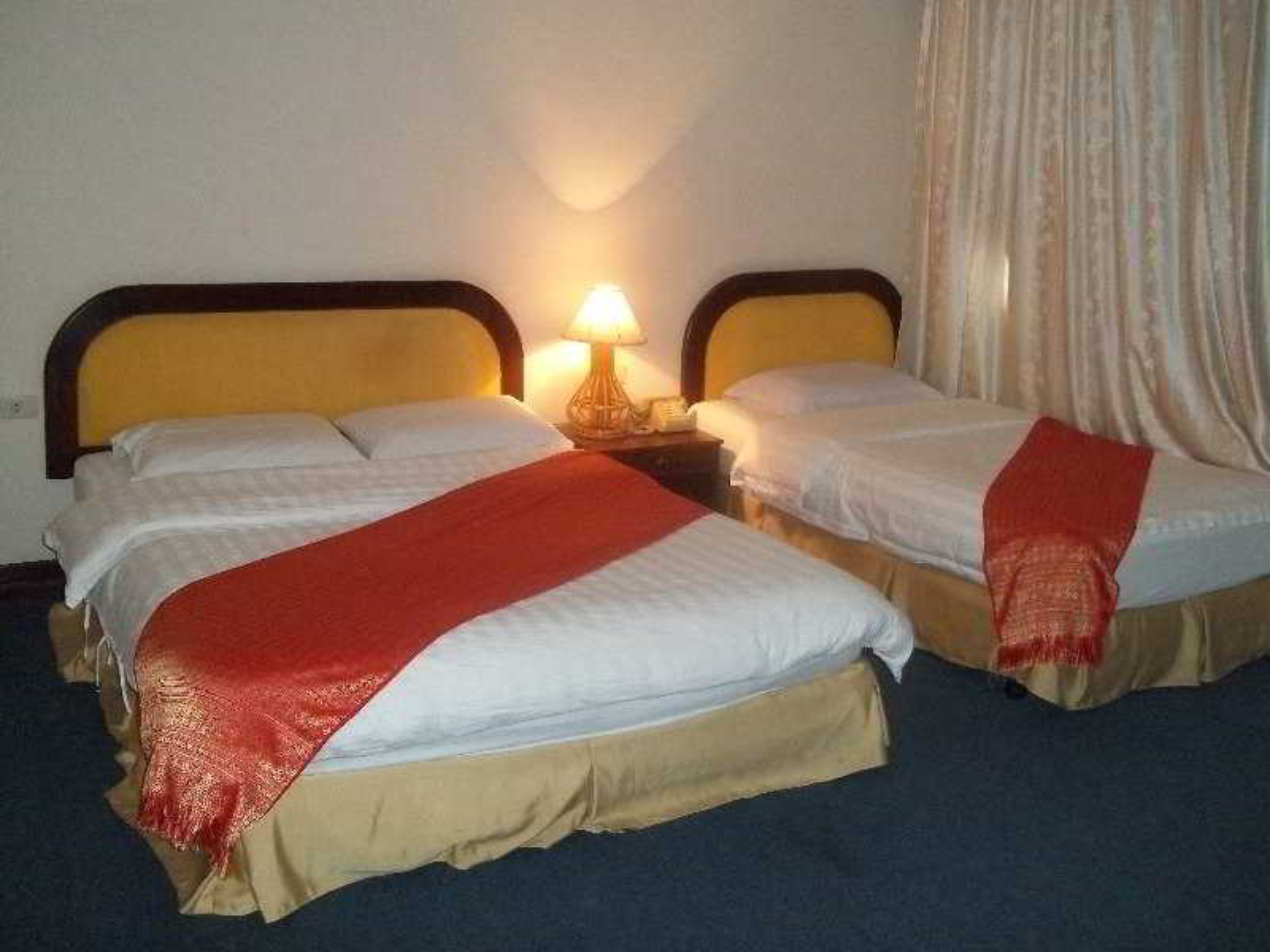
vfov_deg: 39.7
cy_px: 476
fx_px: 1321
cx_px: 635
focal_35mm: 36
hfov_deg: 51.4
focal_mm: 6.5
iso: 320
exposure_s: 1/30
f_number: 3.1
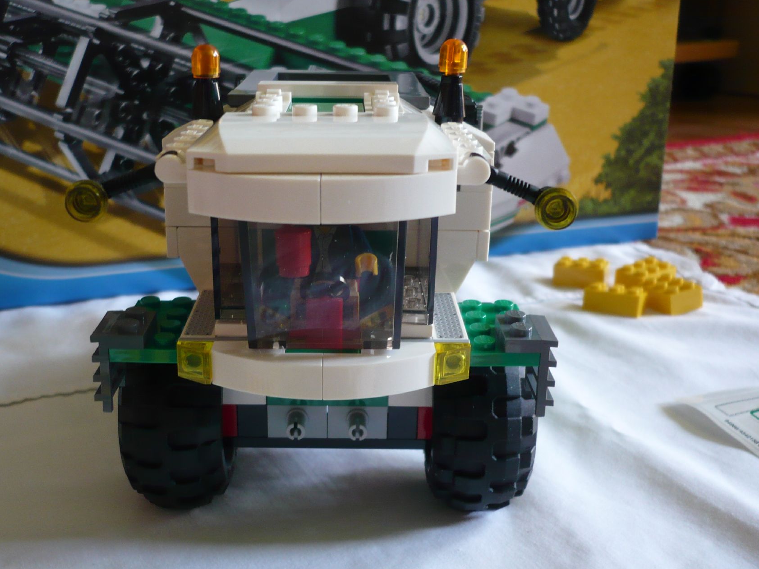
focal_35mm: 41
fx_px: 899
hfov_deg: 45.7
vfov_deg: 35.1
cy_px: 320
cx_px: 336
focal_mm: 5.8
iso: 125
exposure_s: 1/30
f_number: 2.8
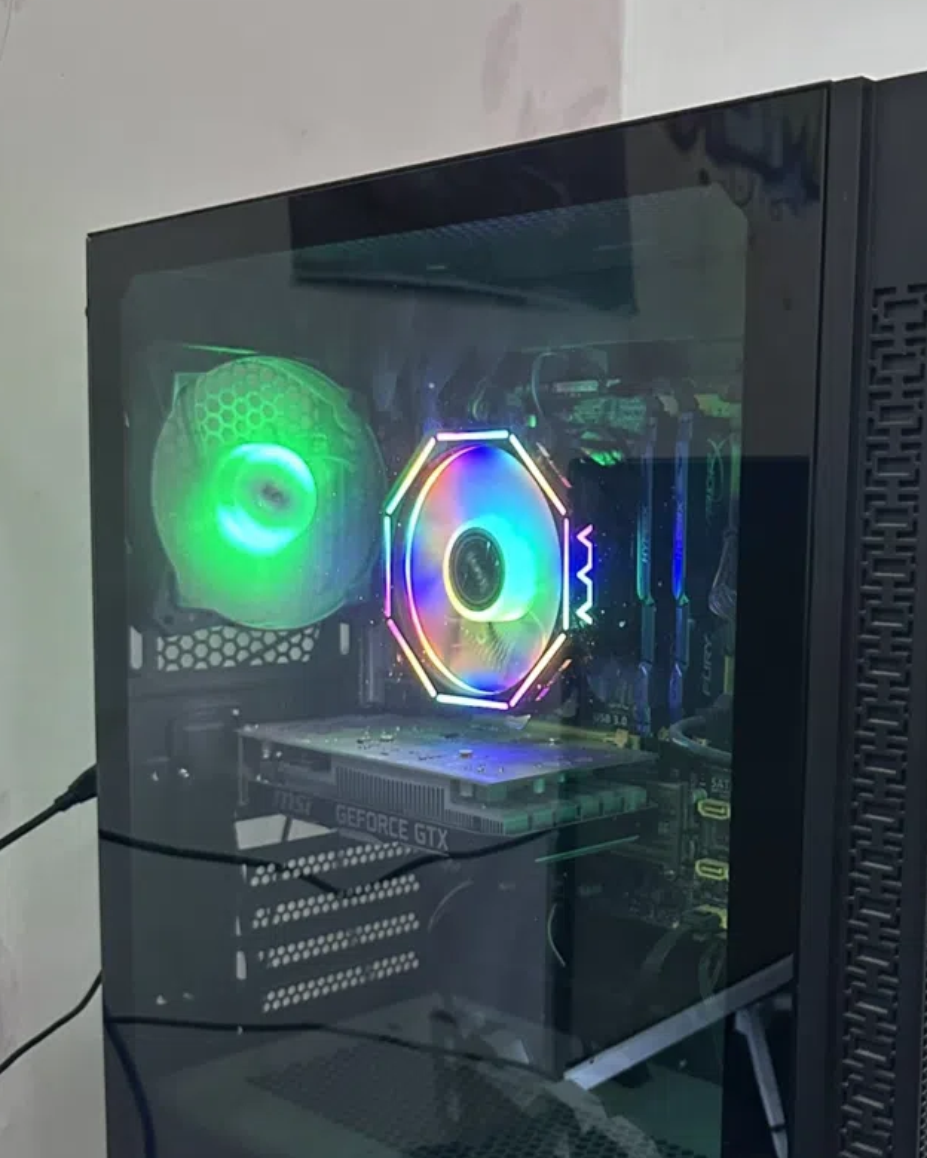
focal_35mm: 41
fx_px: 1406
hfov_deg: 35.7
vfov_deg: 44.6
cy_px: 682
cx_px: 694
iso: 1000
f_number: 1.78
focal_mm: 6.86
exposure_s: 1/39
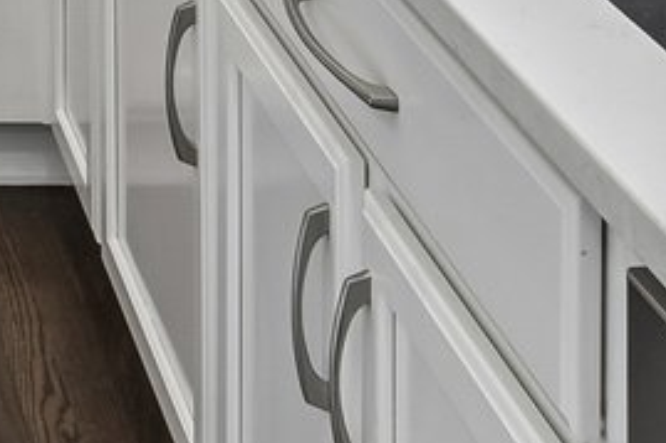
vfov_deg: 9.1
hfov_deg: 15.4
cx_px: -354
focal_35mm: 122
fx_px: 2256
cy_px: -860
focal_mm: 16
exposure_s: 1/15
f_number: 8
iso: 100
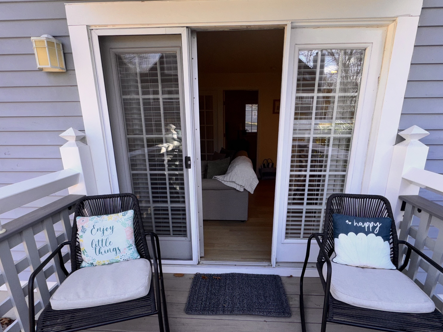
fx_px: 243
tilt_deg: -17.3
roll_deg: +0.3
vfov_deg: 68.2
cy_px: 195
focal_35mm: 19
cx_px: 225
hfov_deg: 84.7
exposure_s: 1/244
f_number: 2.2
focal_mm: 2.22
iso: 32
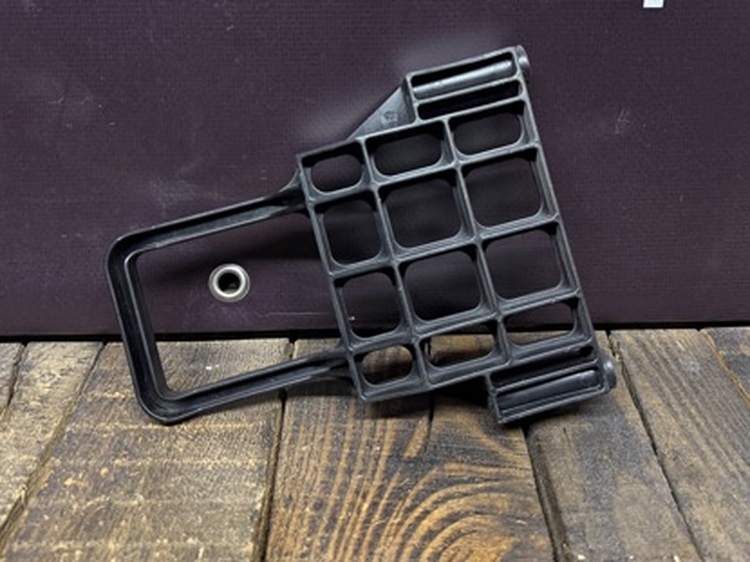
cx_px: 387
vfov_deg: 38.3
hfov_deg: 50.1
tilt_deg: -20.8
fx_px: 801
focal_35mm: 37
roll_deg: +0.3
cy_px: 192
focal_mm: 6.76
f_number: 1.78
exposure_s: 1/50
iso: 320
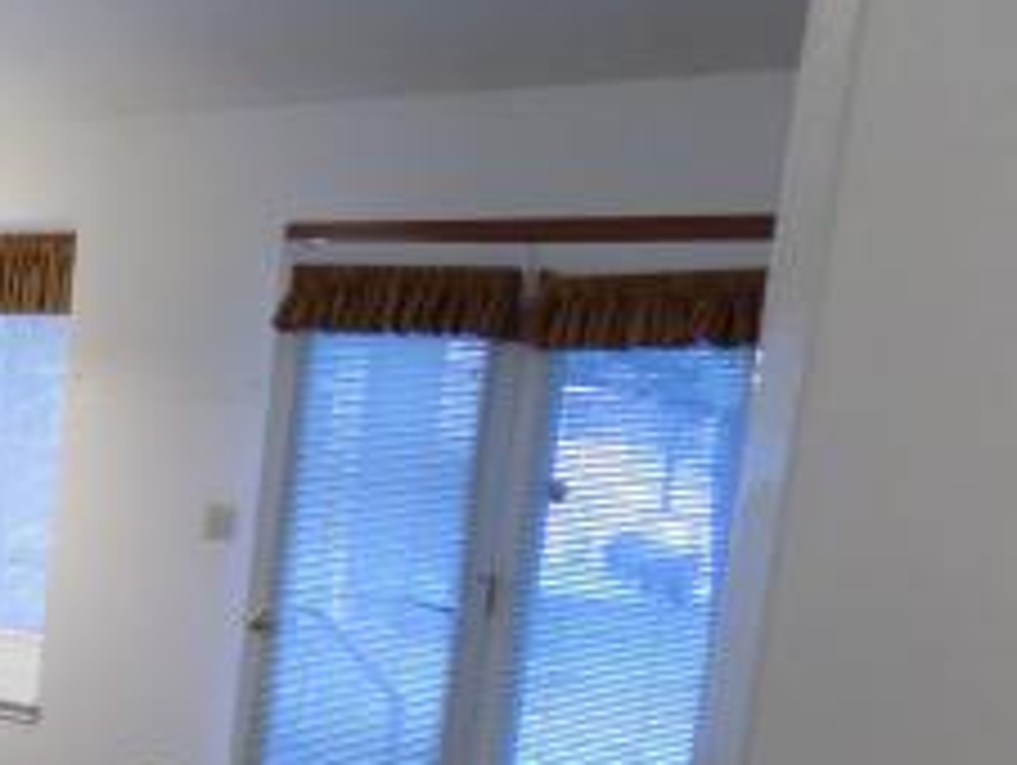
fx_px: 1912
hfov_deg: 24.9
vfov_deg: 21.9
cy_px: 734
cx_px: -387
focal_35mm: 65
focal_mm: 4
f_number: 3.1
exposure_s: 1/30
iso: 280
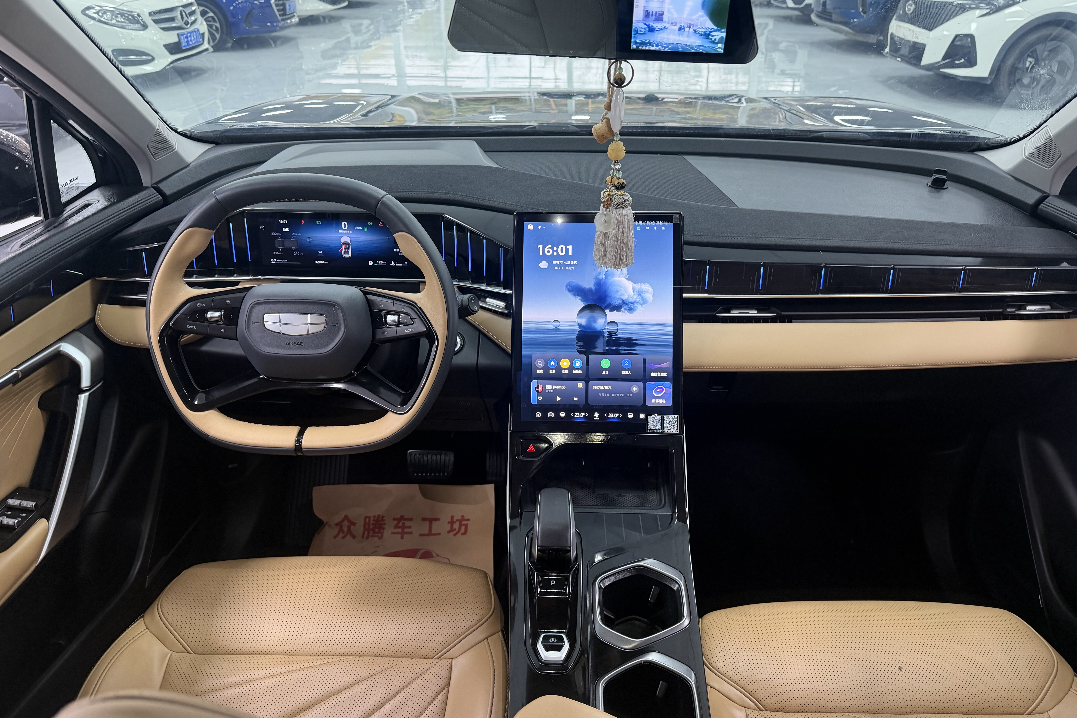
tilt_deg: -29.2
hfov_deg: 71.5
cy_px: 335
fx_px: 748
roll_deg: +0.8
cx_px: 539
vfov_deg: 51.2
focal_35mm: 25
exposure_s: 1/49
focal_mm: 6.76
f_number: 1.78
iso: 250
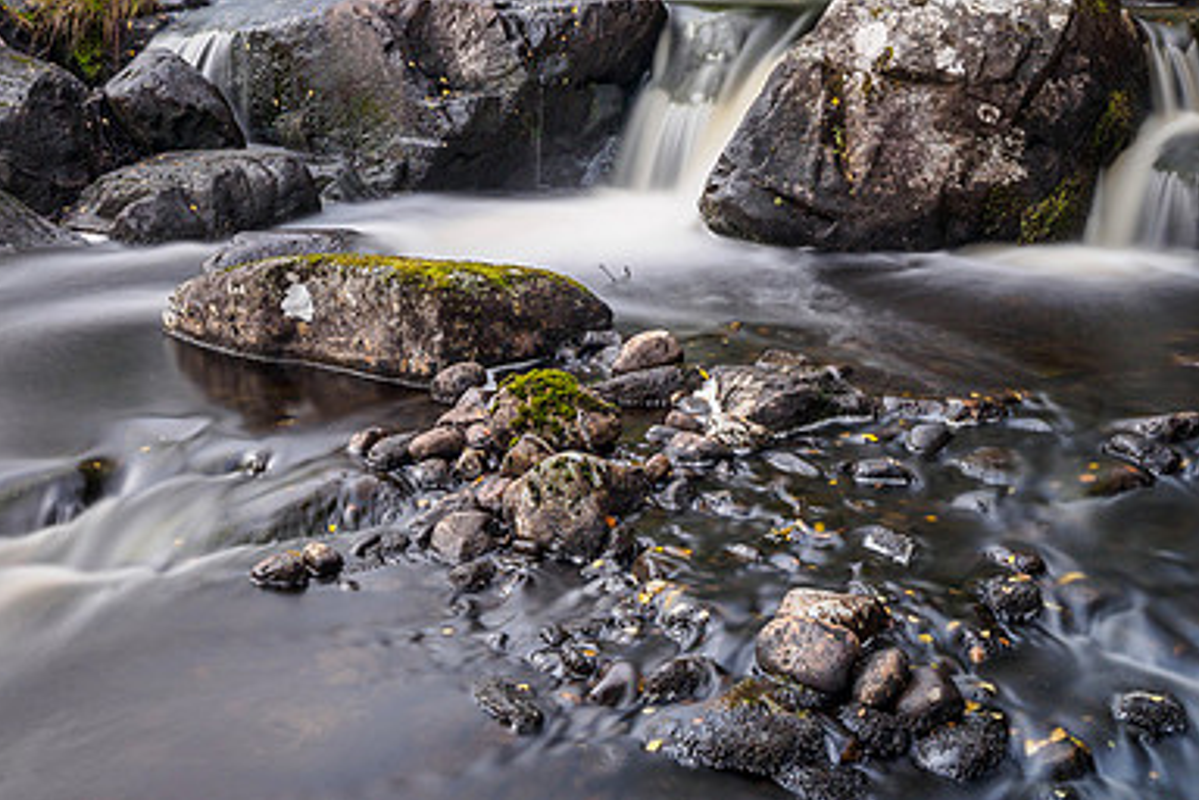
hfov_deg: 44.5
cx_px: 631
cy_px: 222
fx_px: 1465
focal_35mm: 44
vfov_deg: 30.1
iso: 200
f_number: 7.1
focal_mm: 14
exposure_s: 30
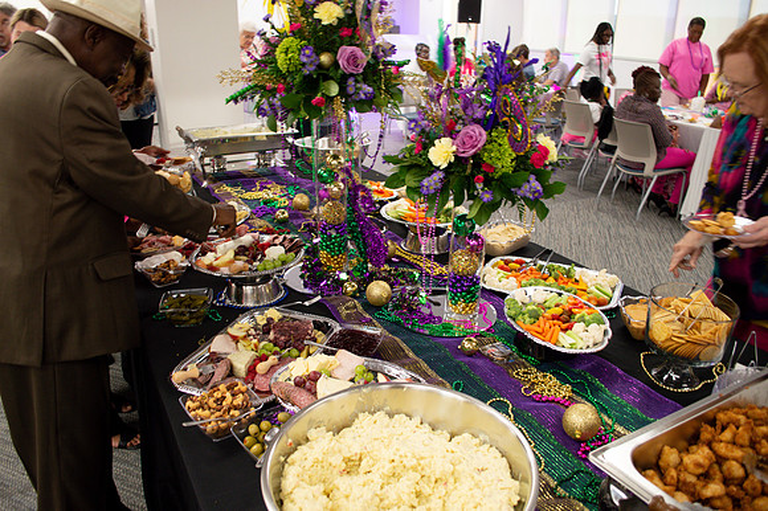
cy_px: 256
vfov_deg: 47.9
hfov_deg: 67.4
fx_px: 576
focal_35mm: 27
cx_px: 384
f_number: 3.5
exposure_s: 1/20
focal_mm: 18
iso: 400
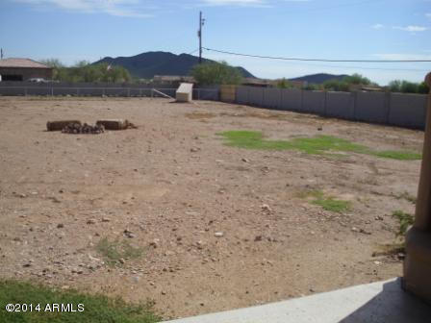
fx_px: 473
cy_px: 162
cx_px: 216
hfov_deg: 49.0
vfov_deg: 37.7
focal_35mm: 38
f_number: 7.3
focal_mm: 6.3
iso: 50
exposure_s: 1/234
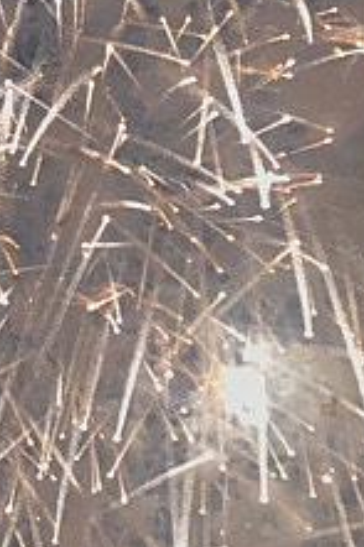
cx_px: 139
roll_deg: -0.5
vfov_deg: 9.7
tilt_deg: +24.3
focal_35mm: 211
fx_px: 3205
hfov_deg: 6.5
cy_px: -35
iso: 25
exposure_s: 1/100
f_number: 1.8
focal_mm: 3.99
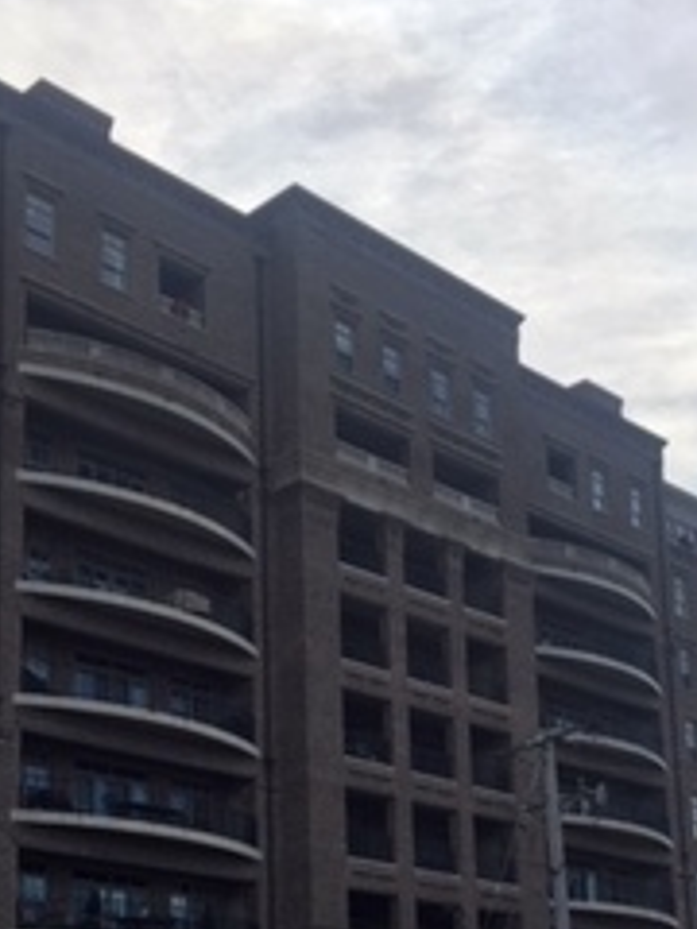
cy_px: 805
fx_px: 1557
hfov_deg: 25.2
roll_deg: +1.0
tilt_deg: +14.9
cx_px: 283
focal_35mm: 58
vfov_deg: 31.9
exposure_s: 1/1883
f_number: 2.2
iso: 32
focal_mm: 4.15
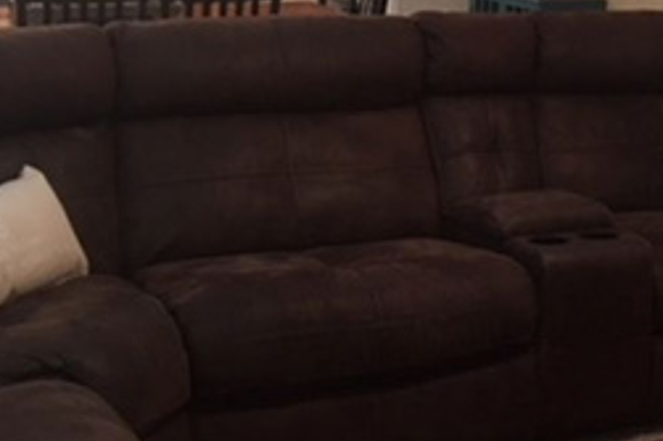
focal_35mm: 77
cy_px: 58
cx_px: 615
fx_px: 1417
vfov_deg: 17.5
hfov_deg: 25.4
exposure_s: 1/15
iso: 64
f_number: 2.2
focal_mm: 4.15
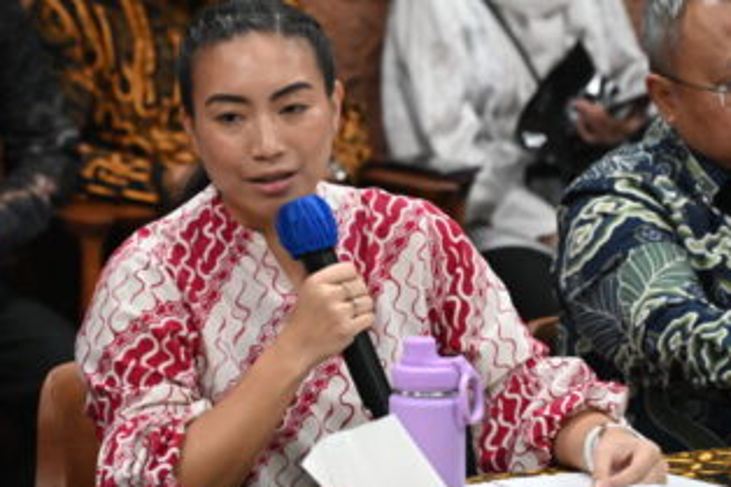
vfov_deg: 4.5
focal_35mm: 306
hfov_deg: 6.7
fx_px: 6210
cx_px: 317
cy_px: 149
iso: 8000
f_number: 6.3
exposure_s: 1/125
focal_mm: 200
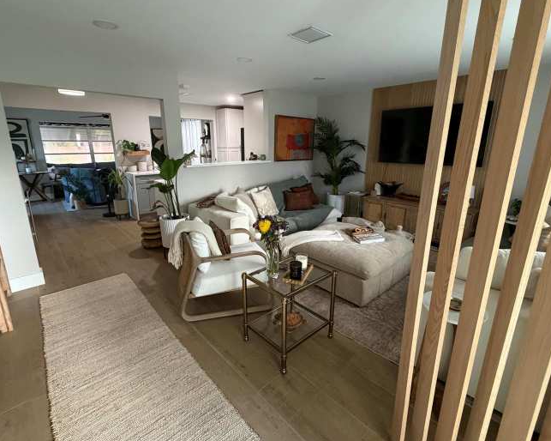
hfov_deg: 89.7
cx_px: 273
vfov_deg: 76.9
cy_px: 212
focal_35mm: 17
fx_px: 277
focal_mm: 2.22
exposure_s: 1/60
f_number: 2.2
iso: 400
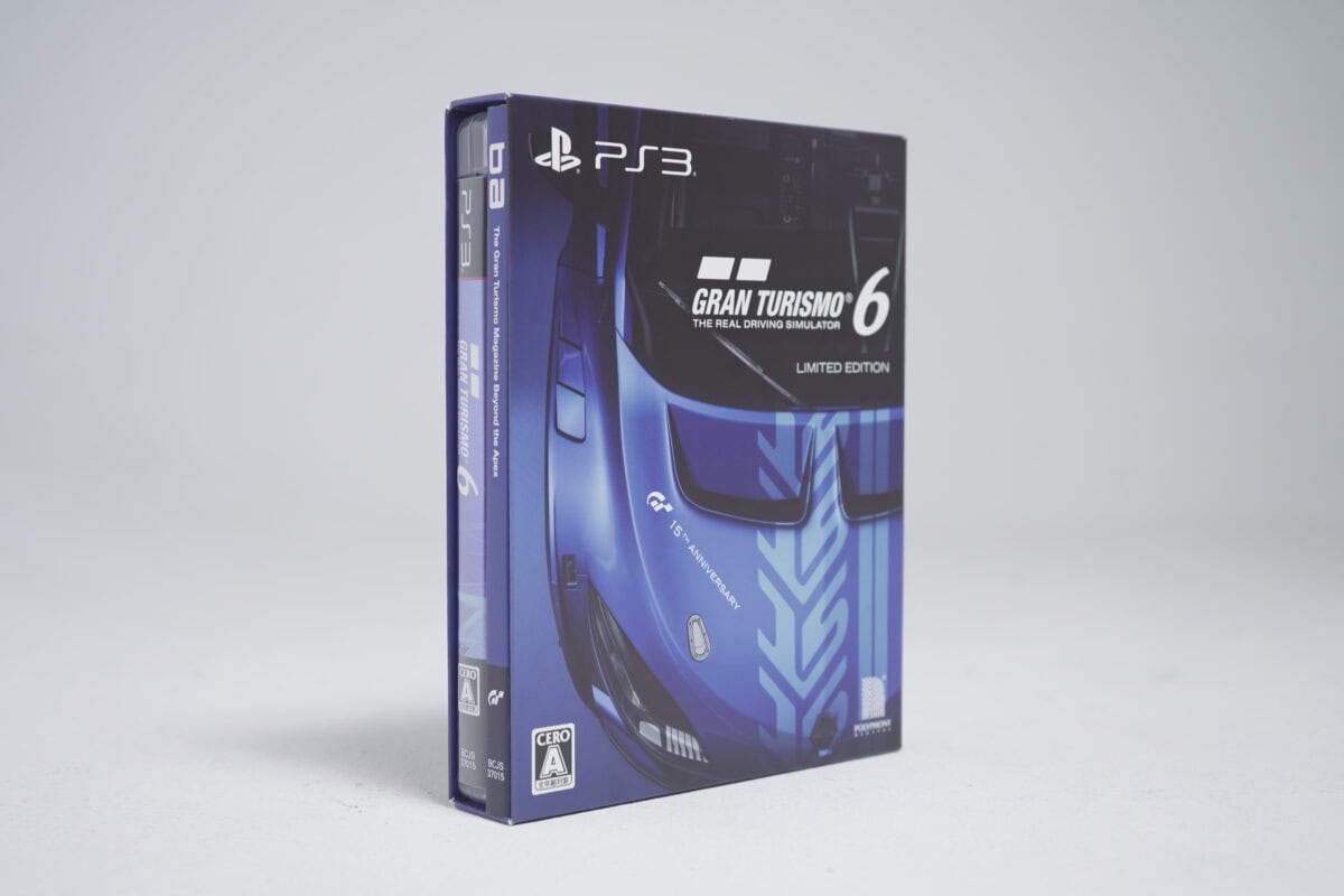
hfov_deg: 42.7
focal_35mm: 46
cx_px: 672
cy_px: 448
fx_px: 1717
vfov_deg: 29.2
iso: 100
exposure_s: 1/5
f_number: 5.6
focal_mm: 46
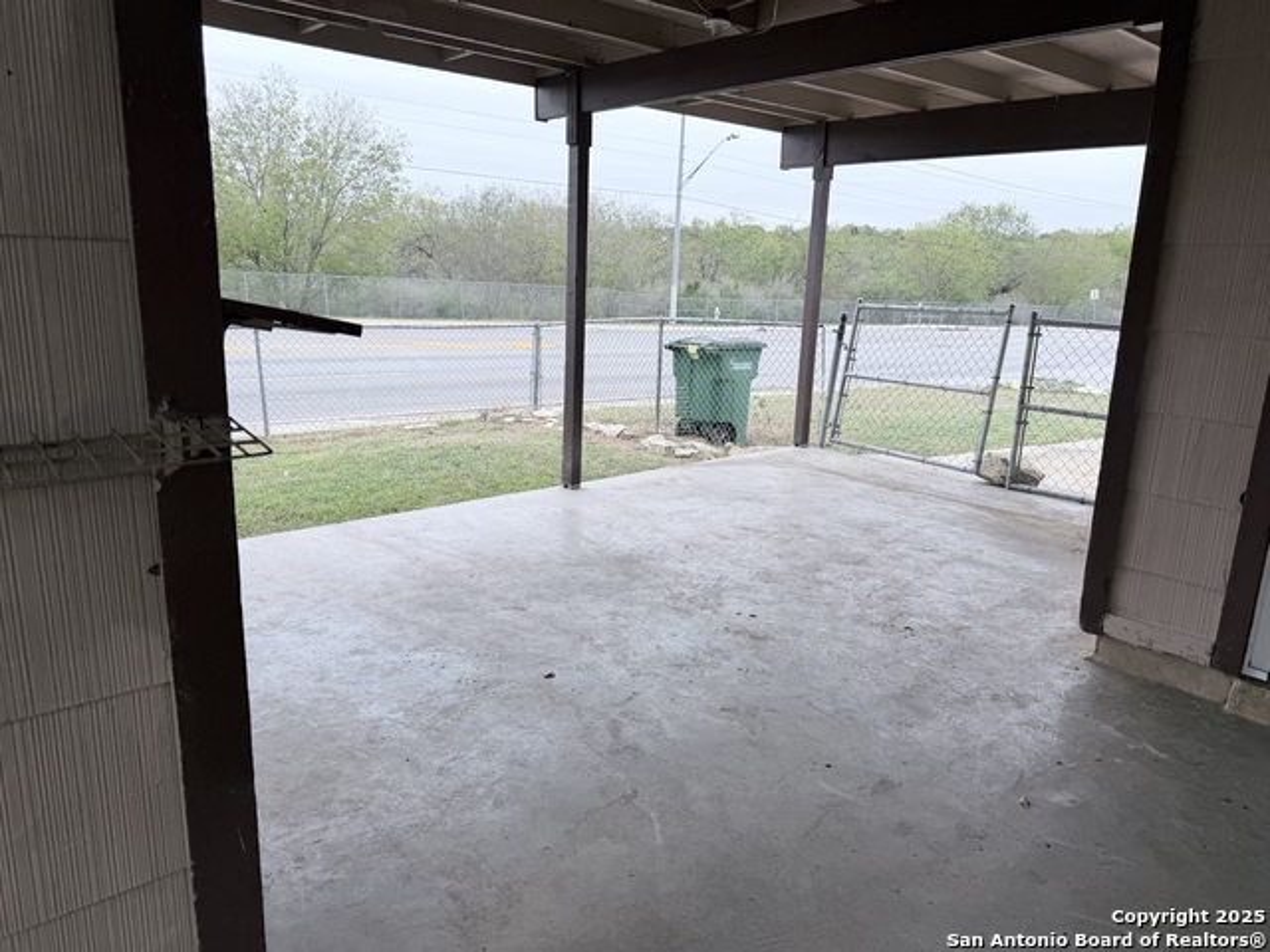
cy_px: 476
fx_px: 881
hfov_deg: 71.6
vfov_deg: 56.8
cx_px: 635
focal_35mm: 24
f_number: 1.78
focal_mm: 6.76
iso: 80
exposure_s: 1/395
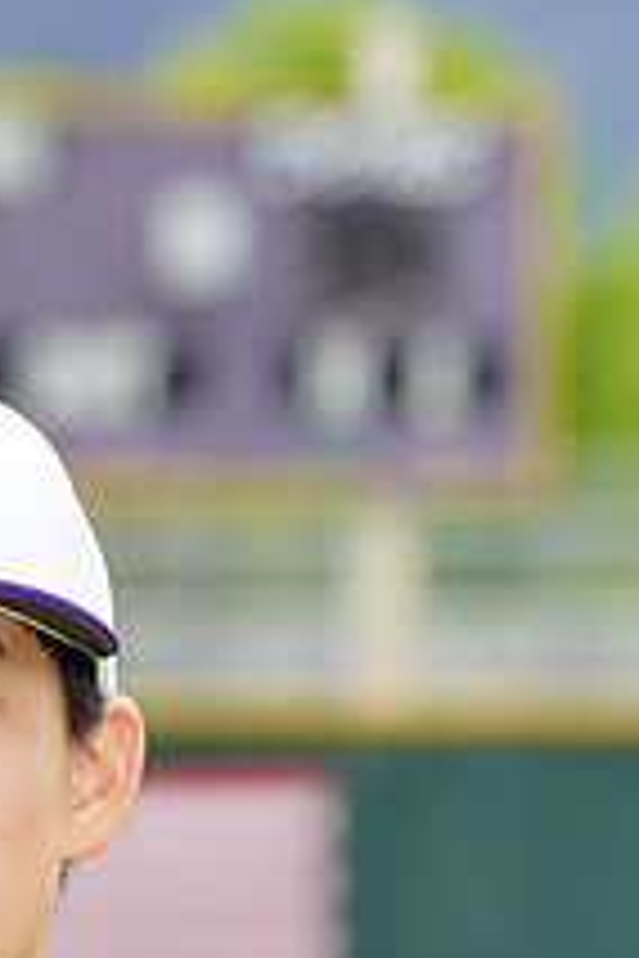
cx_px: -173
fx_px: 16852
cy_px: 1138
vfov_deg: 3.3
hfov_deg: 2.2
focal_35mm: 633
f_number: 8
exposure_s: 1/250
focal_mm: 232
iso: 200
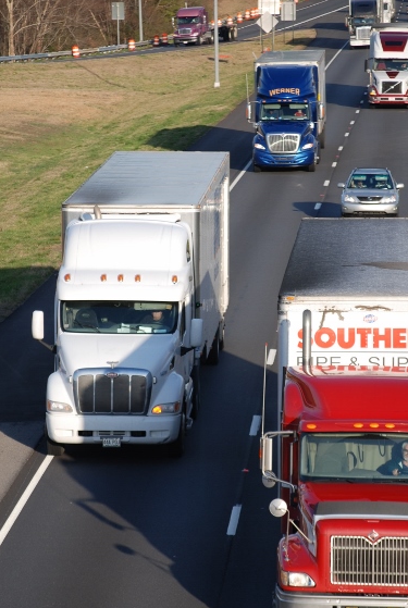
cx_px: 218
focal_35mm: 219
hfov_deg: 6.3
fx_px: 3707
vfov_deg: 9.4
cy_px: 340
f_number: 4.8
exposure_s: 1/320
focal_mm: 102
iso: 100
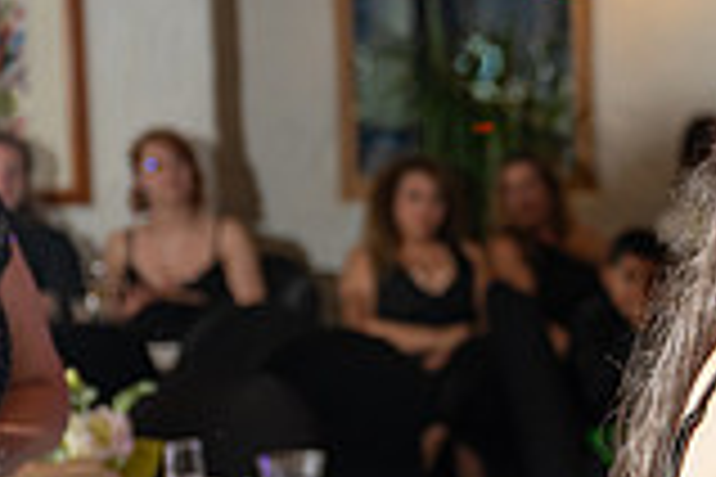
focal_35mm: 139
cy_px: 340
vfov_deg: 9.9
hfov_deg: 13.7
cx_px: 1144
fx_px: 2764
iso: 500
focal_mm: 38
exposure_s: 1/200
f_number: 3.2
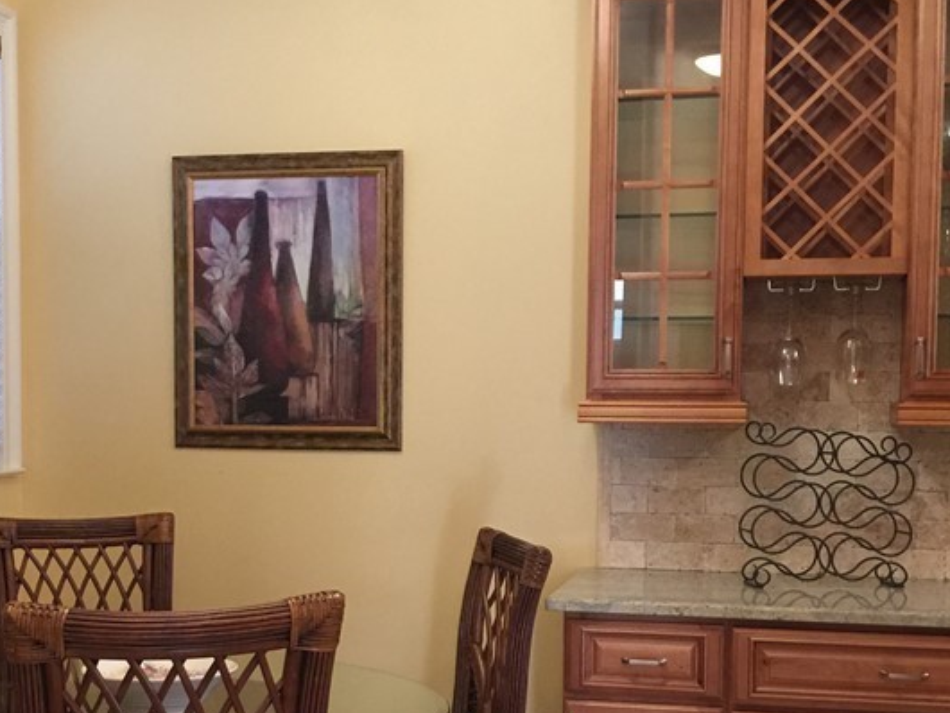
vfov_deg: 26.0
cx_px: 391
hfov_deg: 34.2
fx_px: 1538
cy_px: 480
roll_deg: -1.1
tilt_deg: -3.5
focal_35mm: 56
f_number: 2.2
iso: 100
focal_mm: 4.15
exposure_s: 1/15
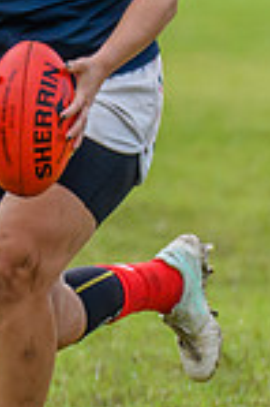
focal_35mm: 2689
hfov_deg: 0.5
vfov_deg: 0.8
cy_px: 155
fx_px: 30319
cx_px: 427
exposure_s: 1/2000
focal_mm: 460
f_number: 6.3
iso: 1250
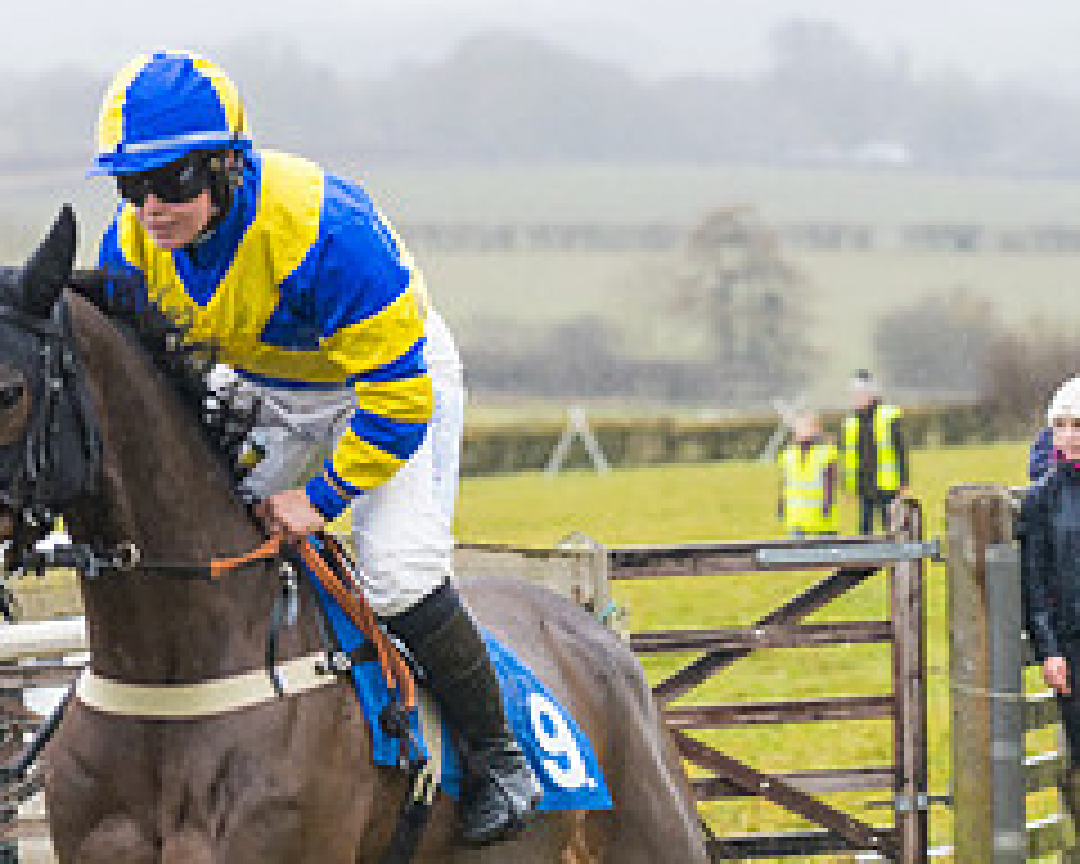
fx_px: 12114
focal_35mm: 379
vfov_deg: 4.1
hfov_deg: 5.1
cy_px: 902
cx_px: 257
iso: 800
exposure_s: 1/1000
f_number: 4
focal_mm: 135
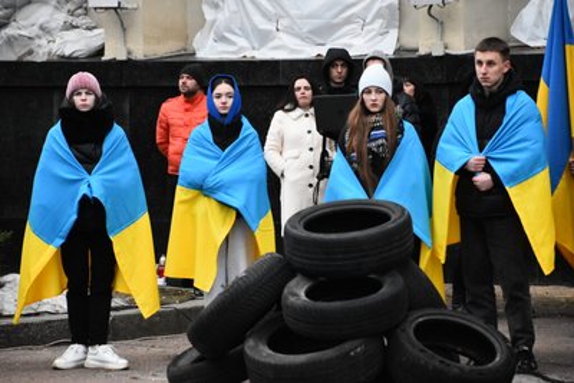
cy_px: 192
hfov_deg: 11.0
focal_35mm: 188
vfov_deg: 7.3
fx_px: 2990
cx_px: 287
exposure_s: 1/100
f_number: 6
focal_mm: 125
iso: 5000
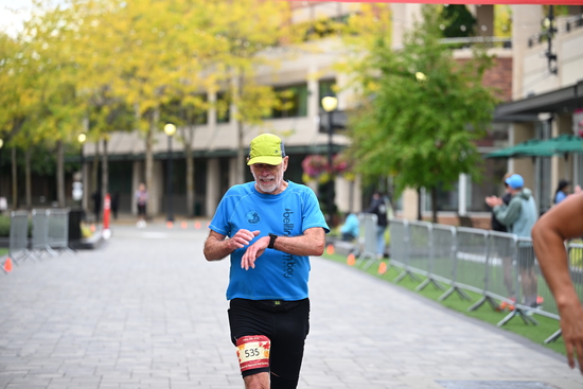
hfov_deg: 20.2
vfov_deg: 13.6
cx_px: 292
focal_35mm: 101
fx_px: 1636
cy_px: 194
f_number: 2.8
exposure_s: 1/1600
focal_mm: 101
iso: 640
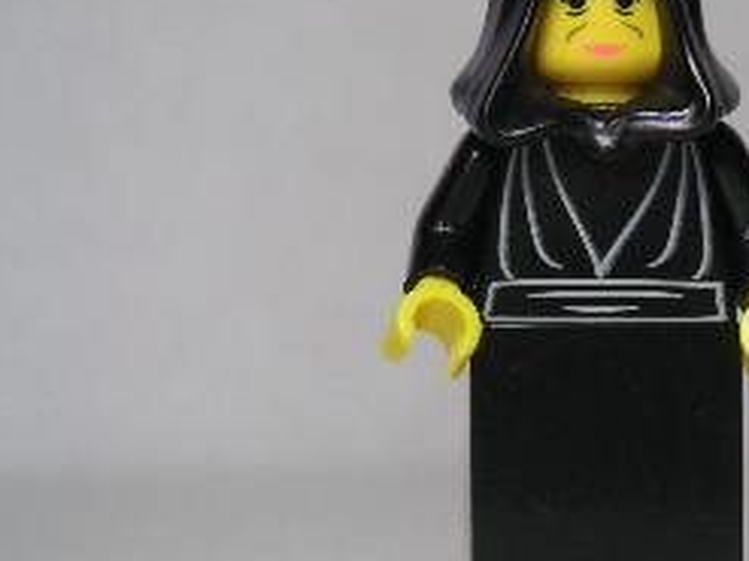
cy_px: 267
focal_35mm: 191
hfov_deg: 10.3
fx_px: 4131
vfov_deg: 7.8
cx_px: 608
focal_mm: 17.1
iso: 100
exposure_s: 1/111
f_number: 3.6
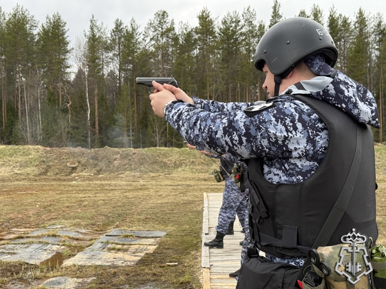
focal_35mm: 48
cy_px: 144
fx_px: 535
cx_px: 193
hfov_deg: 39.7
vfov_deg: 30.3
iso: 100
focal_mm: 6.76
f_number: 1.78
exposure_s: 1/837
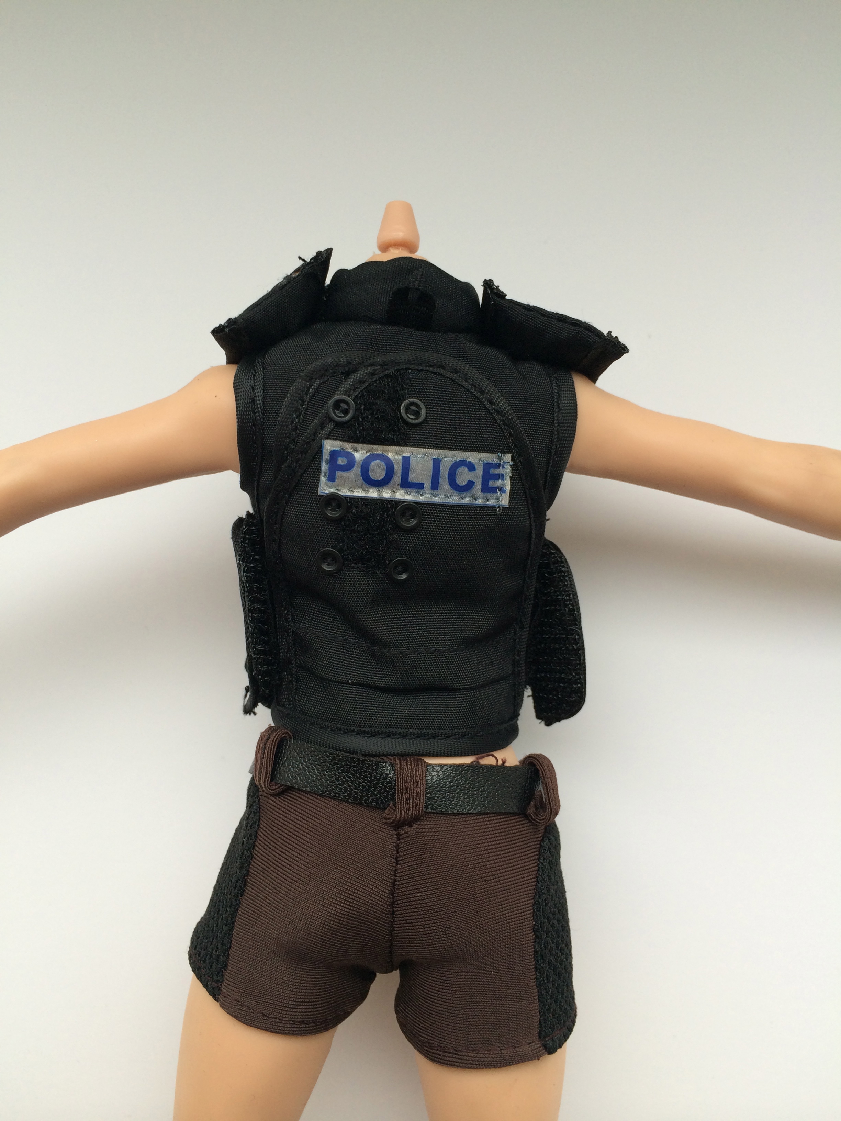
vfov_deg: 60.0
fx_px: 972
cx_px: 420
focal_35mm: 30
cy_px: 560
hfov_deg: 46.8
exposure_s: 1/60
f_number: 2.2
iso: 40
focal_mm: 4.12
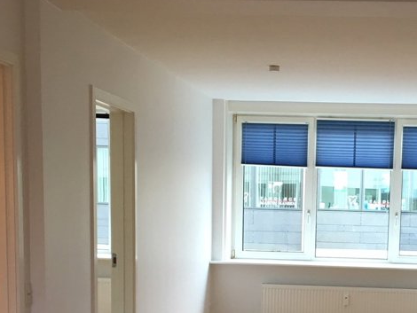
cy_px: 317
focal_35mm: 74
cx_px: 325
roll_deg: -1.7
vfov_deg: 19.3
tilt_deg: -6.7
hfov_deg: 25.9
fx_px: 892
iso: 64
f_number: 2.2
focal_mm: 4.15
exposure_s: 1/33
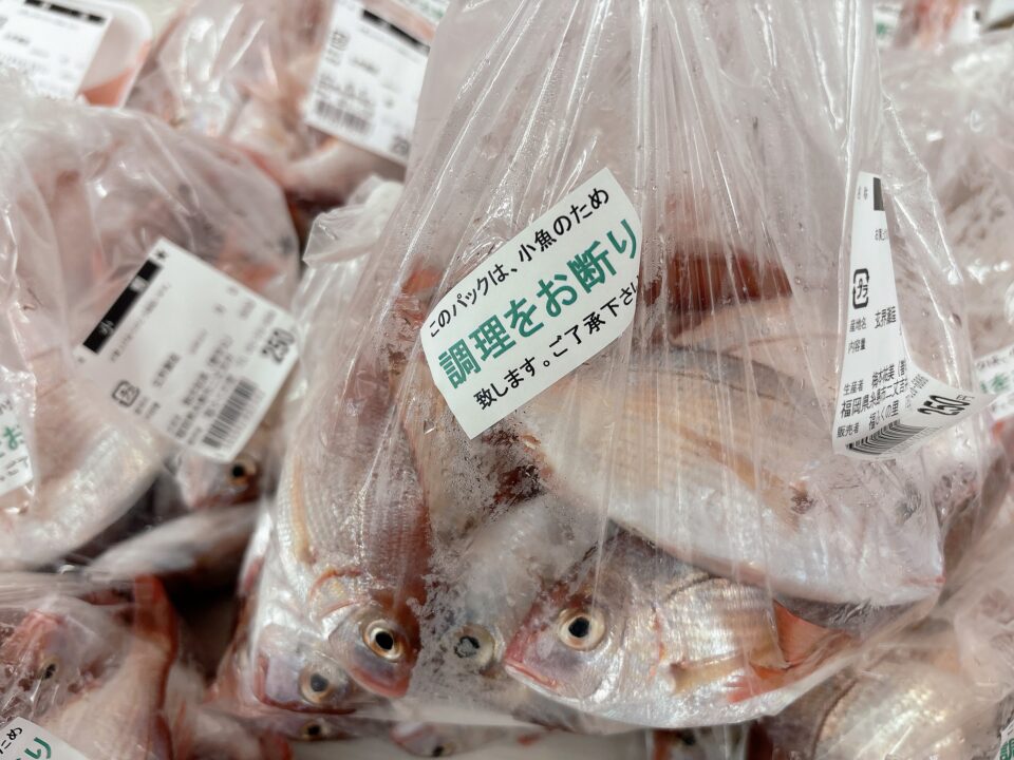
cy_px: 380
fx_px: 762
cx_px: 507
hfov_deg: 67.3
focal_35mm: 26
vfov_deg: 53.1
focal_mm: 5.96
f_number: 1.6
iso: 80
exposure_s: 1/60
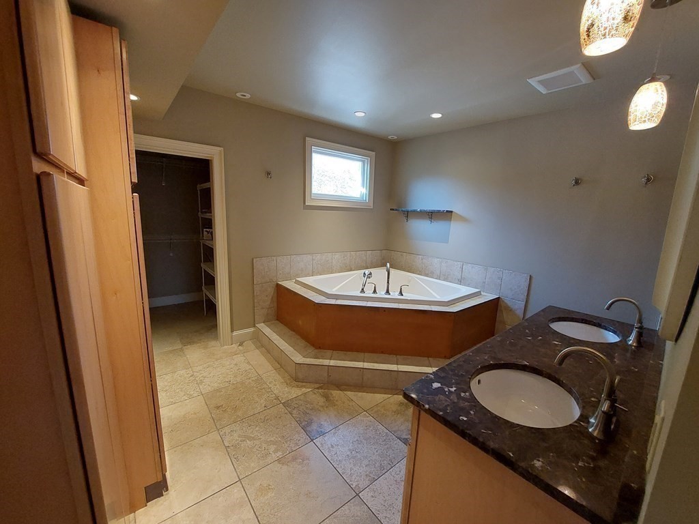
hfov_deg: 106.2
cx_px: 350
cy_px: 262
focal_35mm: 13
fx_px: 263
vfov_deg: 89.9
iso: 250
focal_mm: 1.74
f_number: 2.2
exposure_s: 1/40
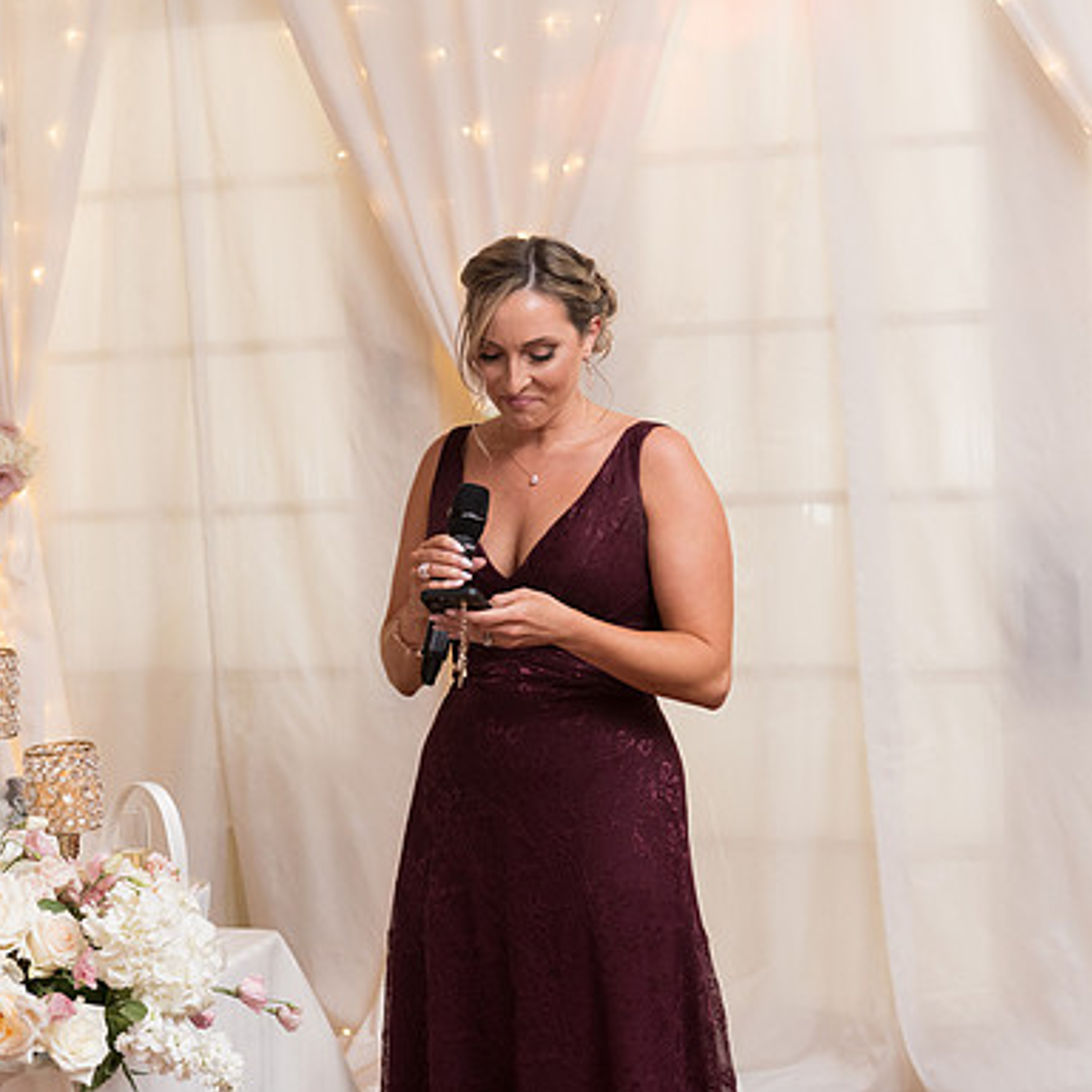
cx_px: 282
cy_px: 545
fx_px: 2748
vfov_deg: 22.5
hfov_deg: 22.3
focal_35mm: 77
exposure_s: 1/125
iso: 1400
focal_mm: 60
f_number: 5
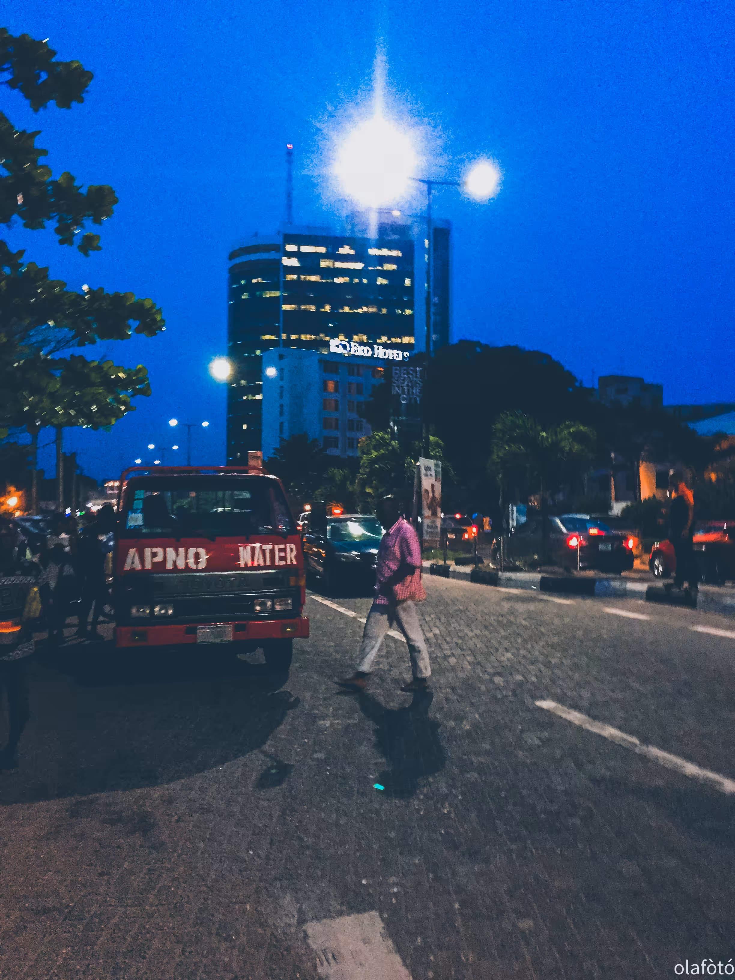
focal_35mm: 29
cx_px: 368
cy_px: 490
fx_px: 821
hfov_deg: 48.2
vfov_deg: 61.7
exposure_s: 1/17
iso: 400
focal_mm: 4.15
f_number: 2.2
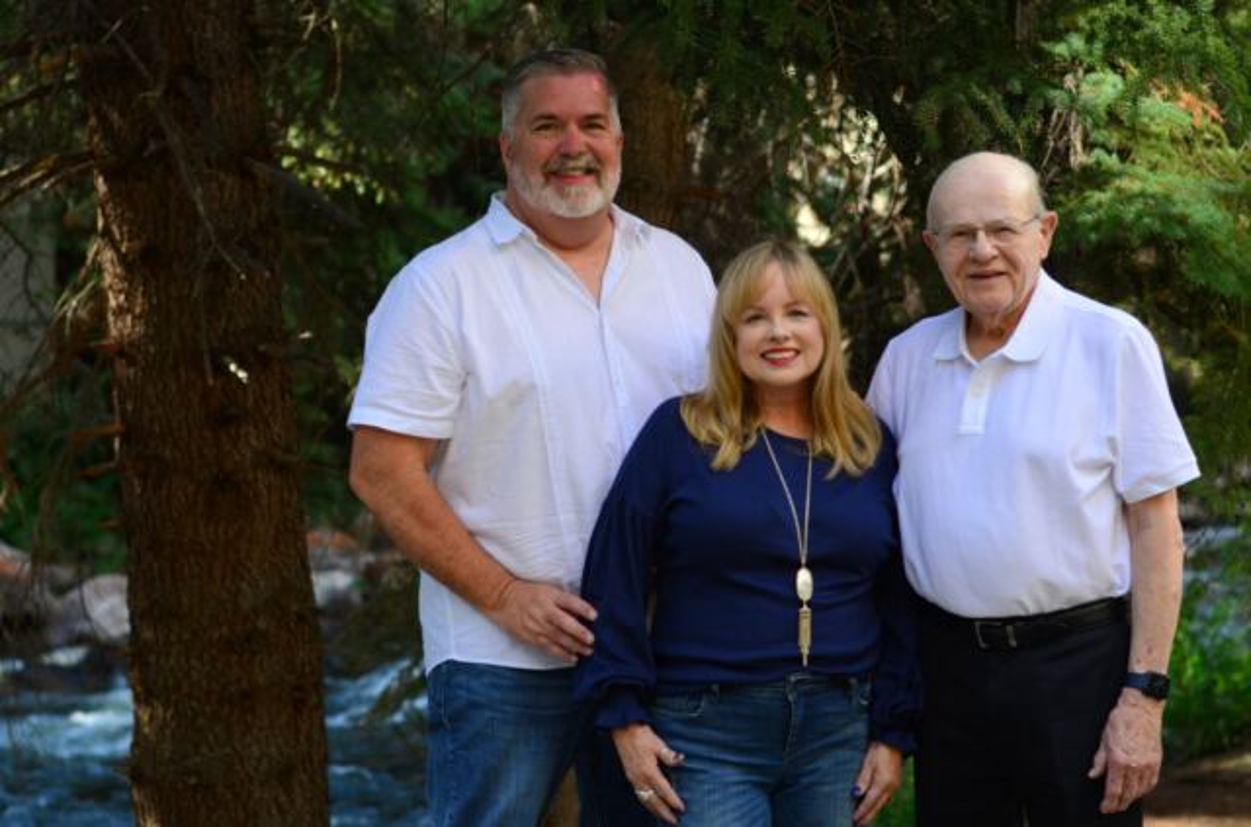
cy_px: 414
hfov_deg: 27.1
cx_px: 626
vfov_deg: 18.1
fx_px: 2599
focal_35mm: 75
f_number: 2.8
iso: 100
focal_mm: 50
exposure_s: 1/250
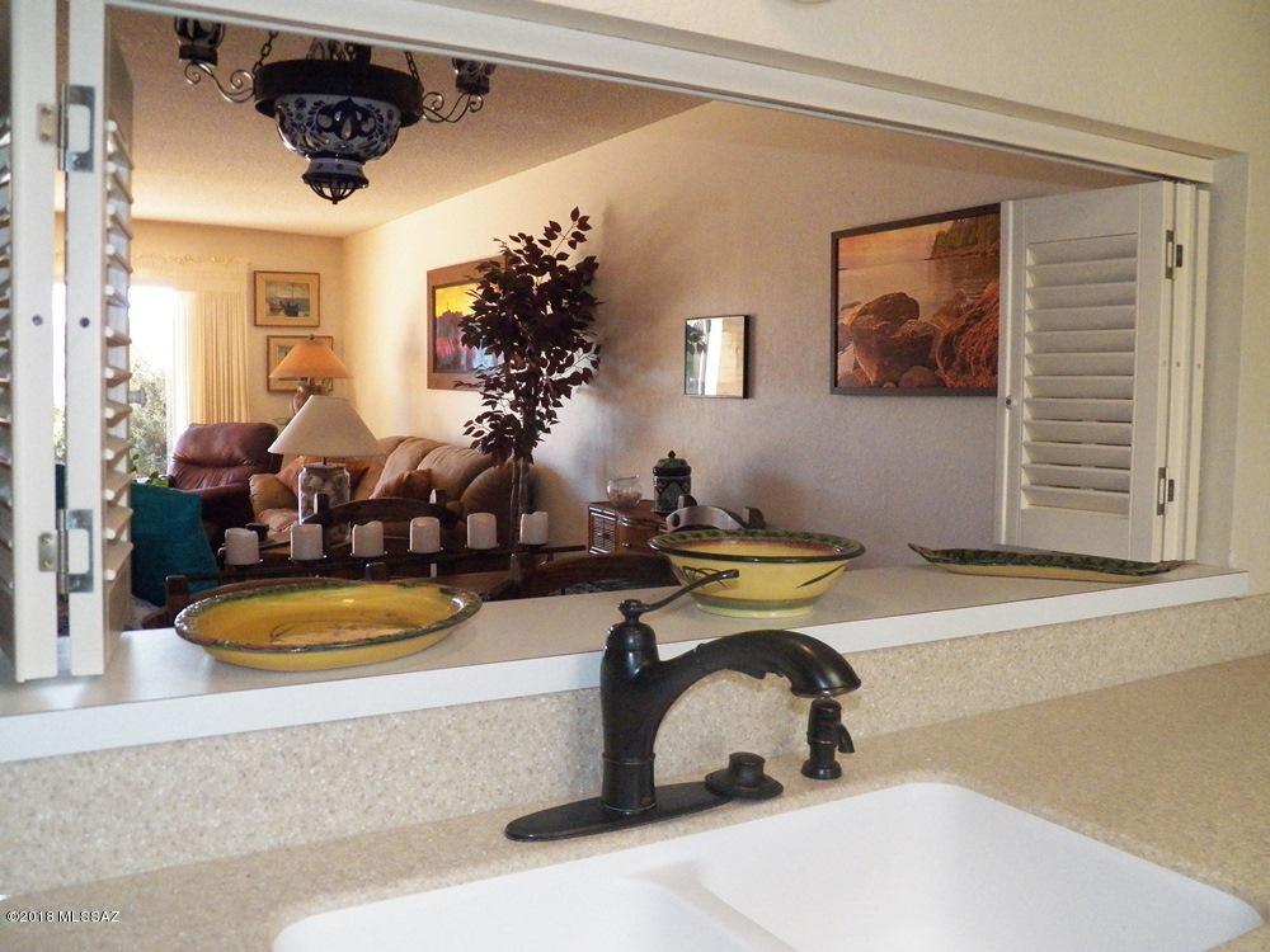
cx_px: 635
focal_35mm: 31
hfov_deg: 58.4
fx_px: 1137
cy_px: 476
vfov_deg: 45.4
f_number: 2.8
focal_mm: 5.5
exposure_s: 1/500
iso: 1250
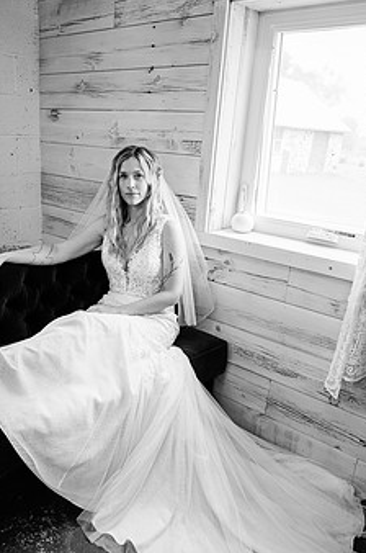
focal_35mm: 32
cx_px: 138
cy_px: 322
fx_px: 490
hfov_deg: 40.7
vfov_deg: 58.5
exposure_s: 1/200
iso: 500
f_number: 2.8
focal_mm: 24
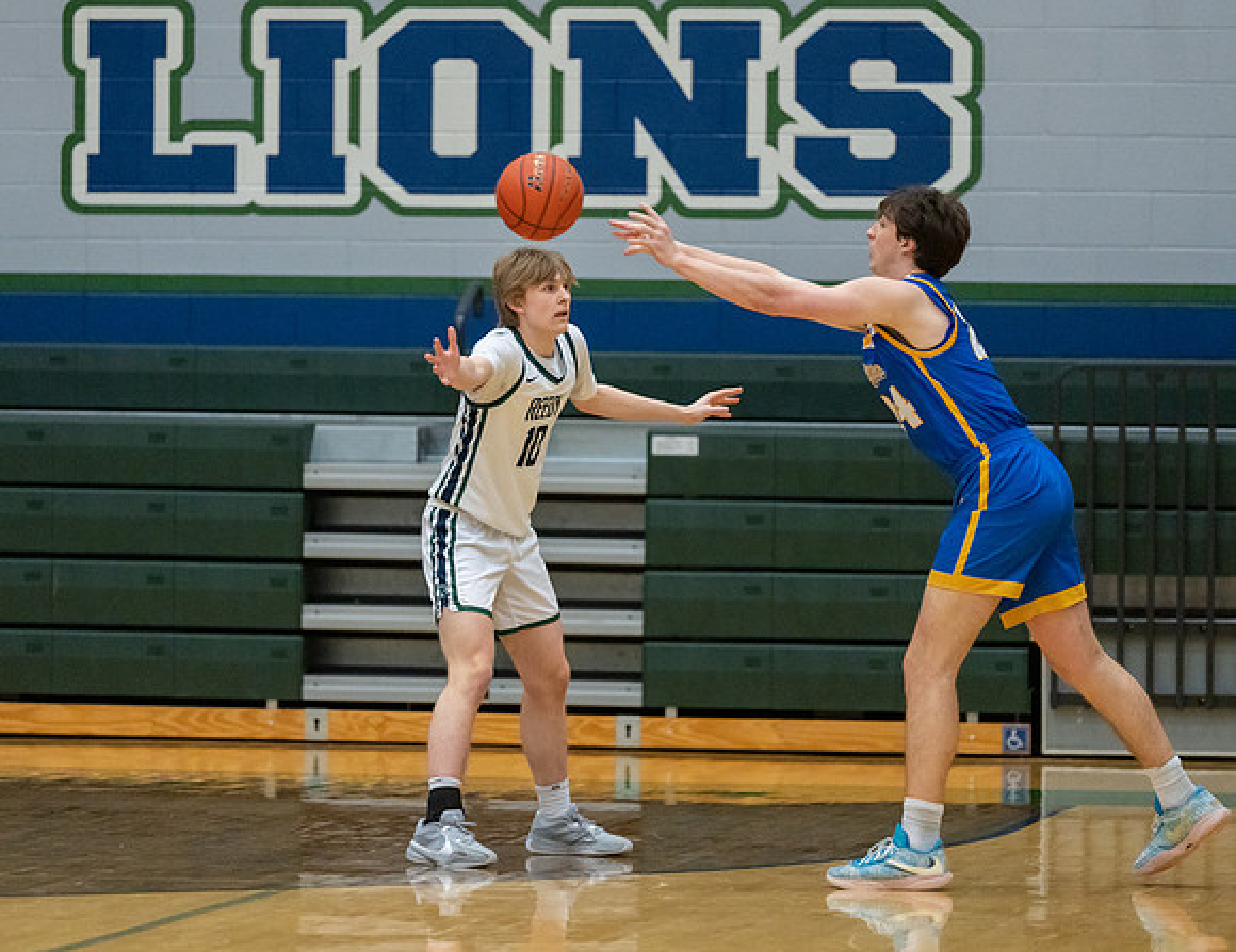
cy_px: 469
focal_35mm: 241
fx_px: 8680
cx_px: 515
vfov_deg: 6.3
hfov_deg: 8.1
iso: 5000
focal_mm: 200
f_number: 2.8
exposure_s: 1/1000
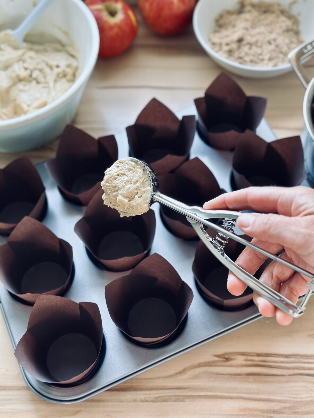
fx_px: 581
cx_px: 157
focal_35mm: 48
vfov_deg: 39.7
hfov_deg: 30.3
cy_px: 209
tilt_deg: -59.7
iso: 125
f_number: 1.78
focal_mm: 6.86
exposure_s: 1/60
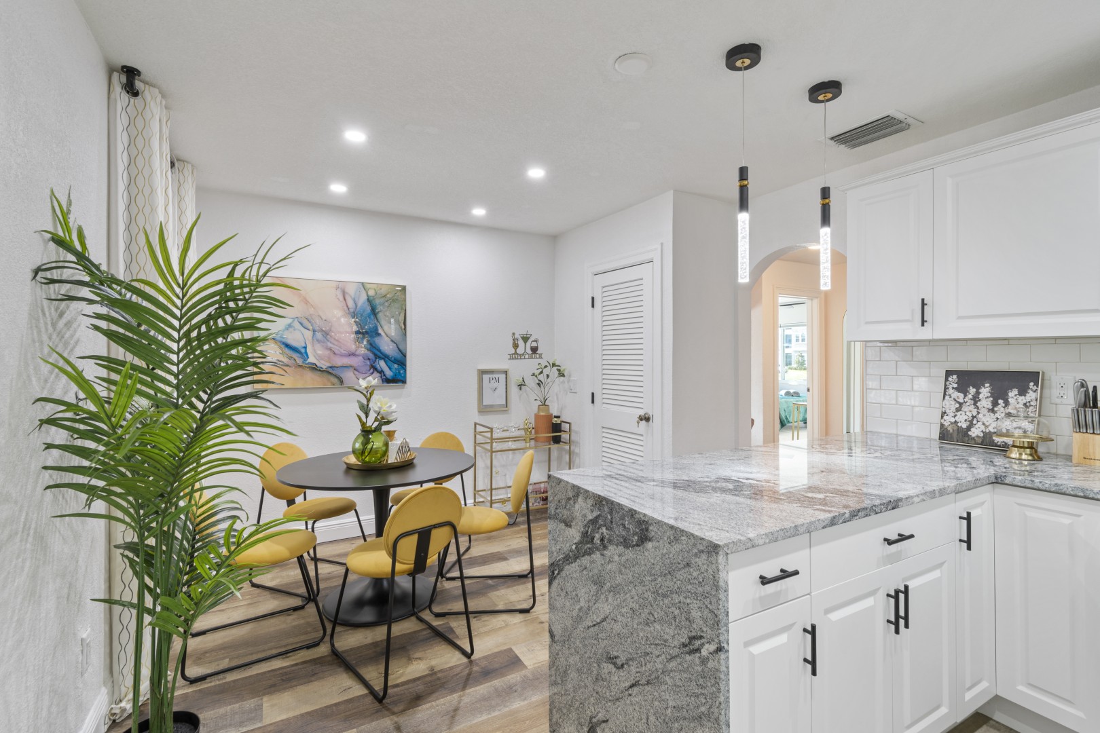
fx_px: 458
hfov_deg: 100.4
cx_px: 550
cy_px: 366
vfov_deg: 77.3
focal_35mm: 15
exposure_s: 1
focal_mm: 10
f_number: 8
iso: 100
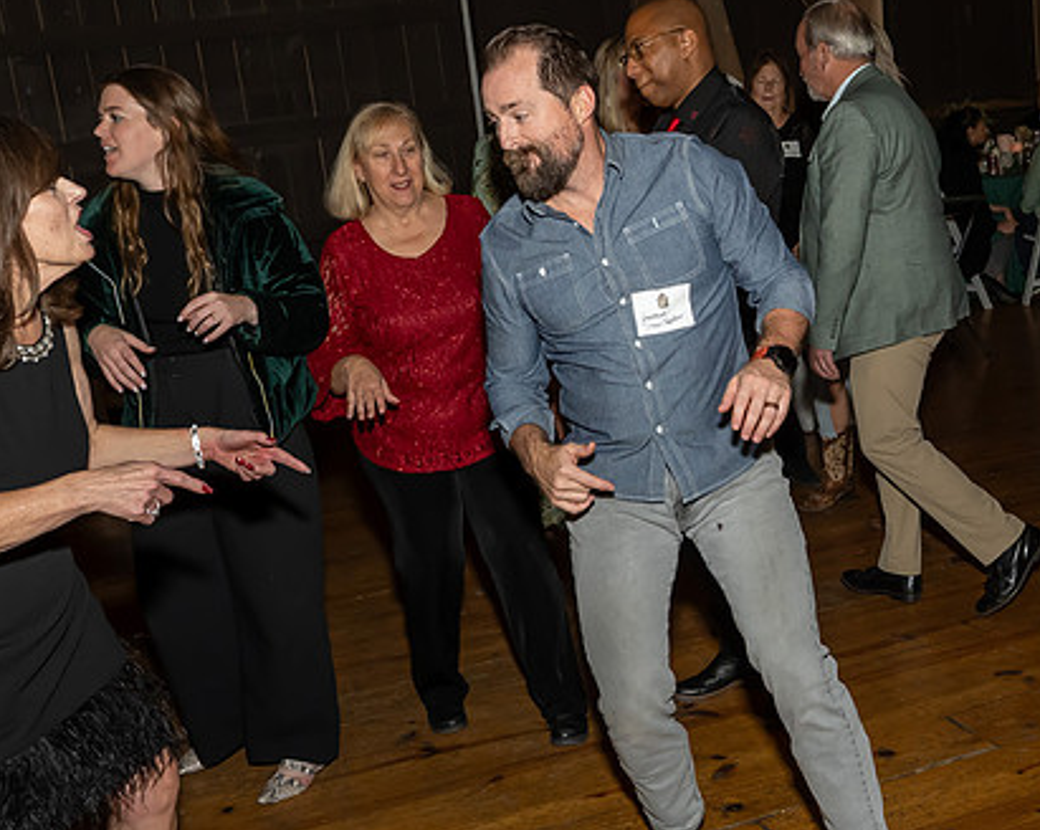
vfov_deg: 32.7
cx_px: 725
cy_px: 441
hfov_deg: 39.7
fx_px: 1415
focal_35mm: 46
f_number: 7.1
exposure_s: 1/250
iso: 640
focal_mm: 17
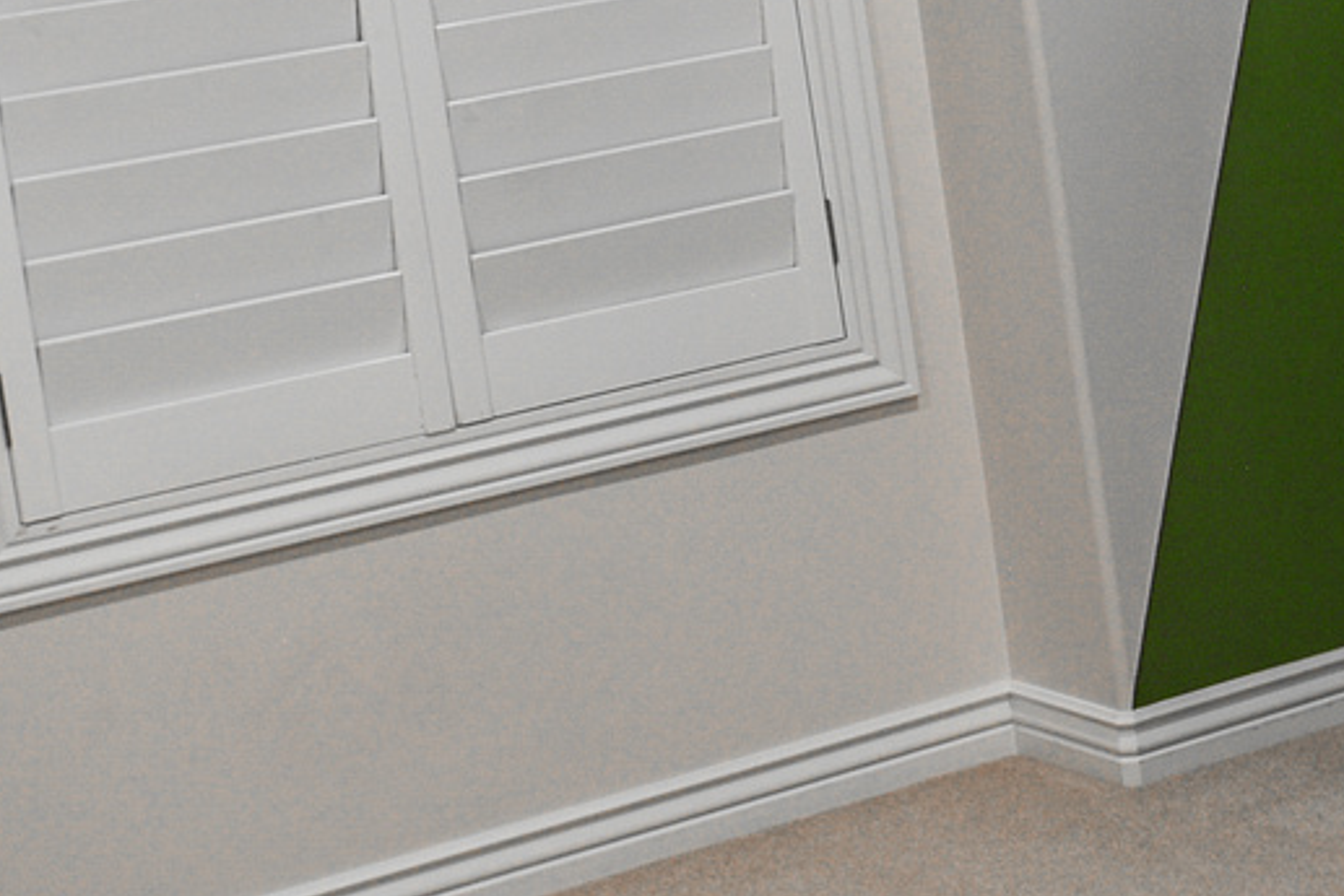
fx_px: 3547
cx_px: 1146
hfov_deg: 21.1
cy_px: -30
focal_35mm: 95
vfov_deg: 14.2
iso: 320
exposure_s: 1/50
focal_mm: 24
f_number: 2.8
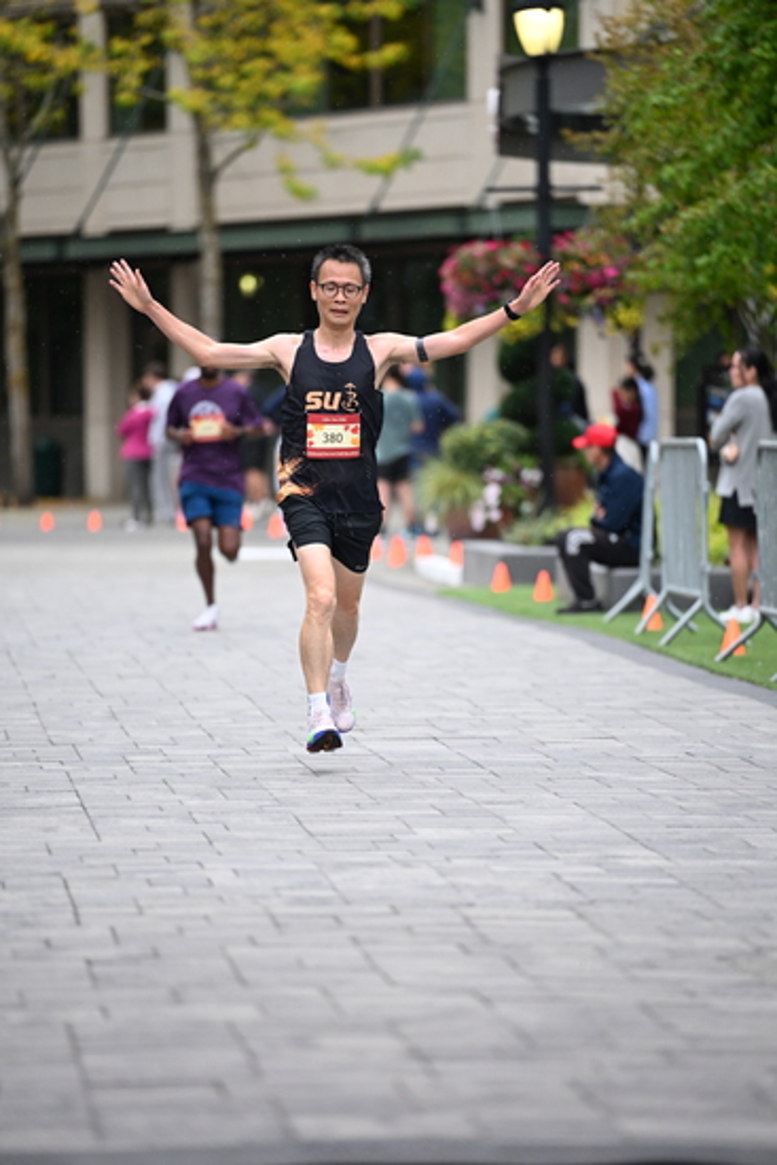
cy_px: 582
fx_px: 6470
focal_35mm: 200
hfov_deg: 6.9
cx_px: 388
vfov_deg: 10.3
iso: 1250
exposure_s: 1/1600
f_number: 2.8
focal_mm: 200
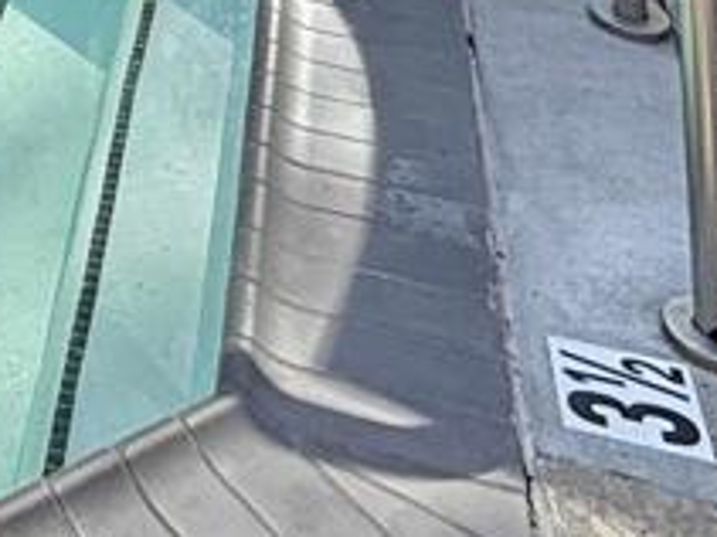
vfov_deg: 16.0
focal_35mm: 68
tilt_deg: -7.8
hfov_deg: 24.9
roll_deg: -1.8
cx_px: -211
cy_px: -588
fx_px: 1408
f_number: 2.2
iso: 50
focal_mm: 2.22
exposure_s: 1/864
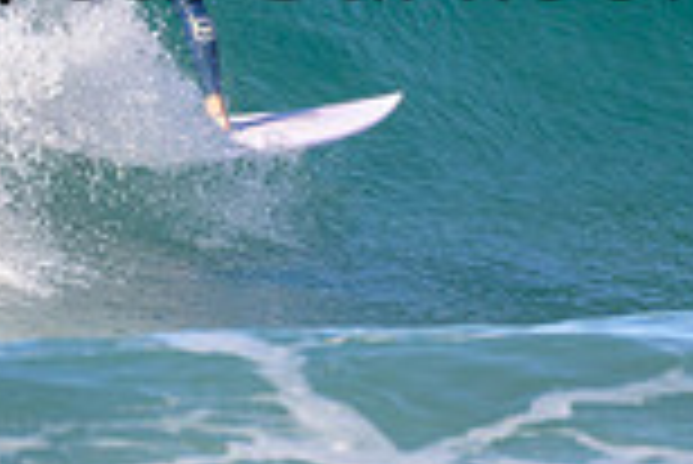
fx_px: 49807
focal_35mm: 2585
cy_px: -46
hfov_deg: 0.8
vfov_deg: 0.5
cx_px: 216
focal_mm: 500
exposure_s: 1/2000
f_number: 5.6
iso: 280
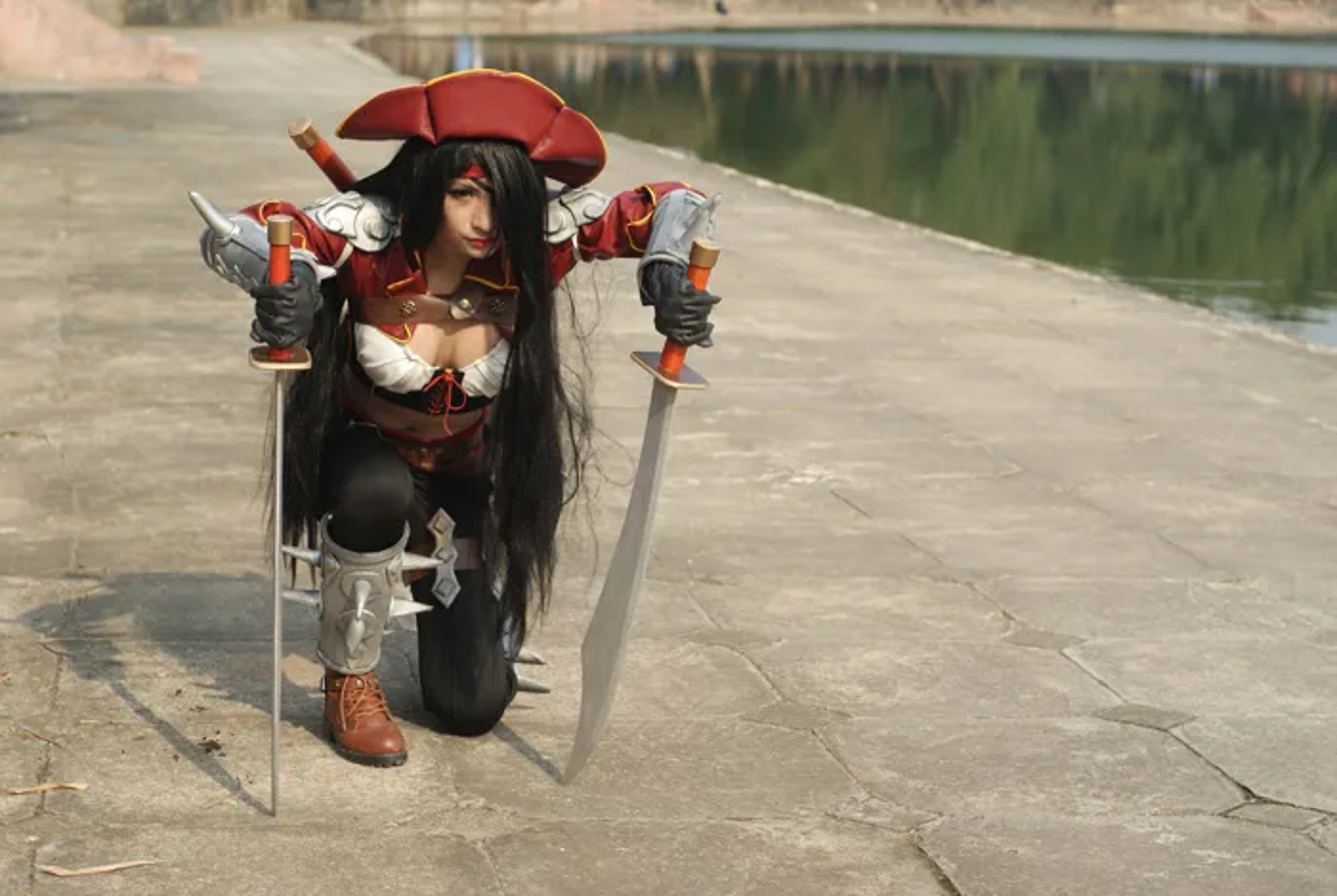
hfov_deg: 27.0
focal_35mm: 75
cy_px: 448
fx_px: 2789
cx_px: 668
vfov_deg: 18.2
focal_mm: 50
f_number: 4.5
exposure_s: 1/500
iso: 100
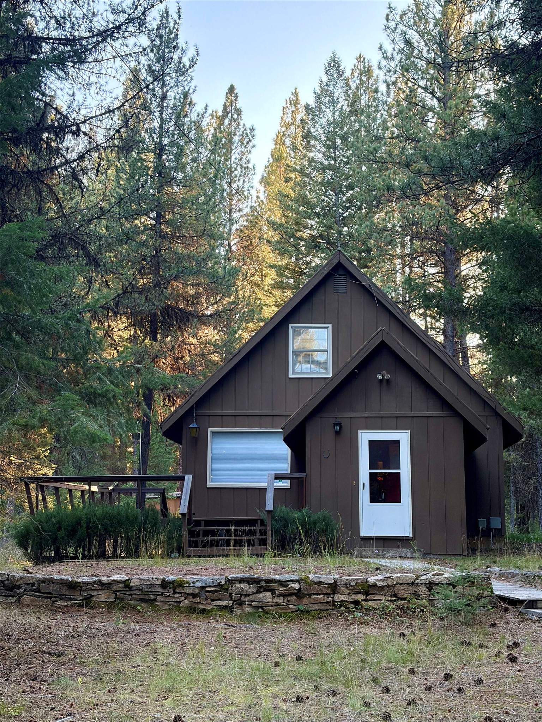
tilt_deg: +10.3
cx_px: 271
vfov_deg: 36.8
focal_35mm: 52
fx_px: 1086
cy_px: 361
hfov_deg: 28.0
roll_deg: +0.4
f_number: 1.6
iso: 100
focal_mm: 5.96
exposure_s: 1/142
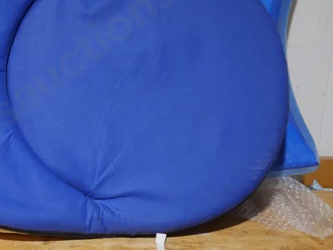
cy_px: 78
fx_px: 654
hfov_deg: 27.8
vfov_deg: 21.5
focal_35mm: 68
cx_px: 53
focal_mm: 20
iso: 500
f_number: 4.5
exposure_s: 1/60
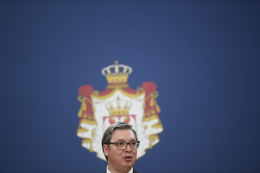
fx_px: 1444
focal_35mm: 200
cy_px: 86
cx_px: 130
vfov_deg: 6.9
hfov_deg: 10.3
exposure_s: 1/400
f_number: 2.8
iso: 2000
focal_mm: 200
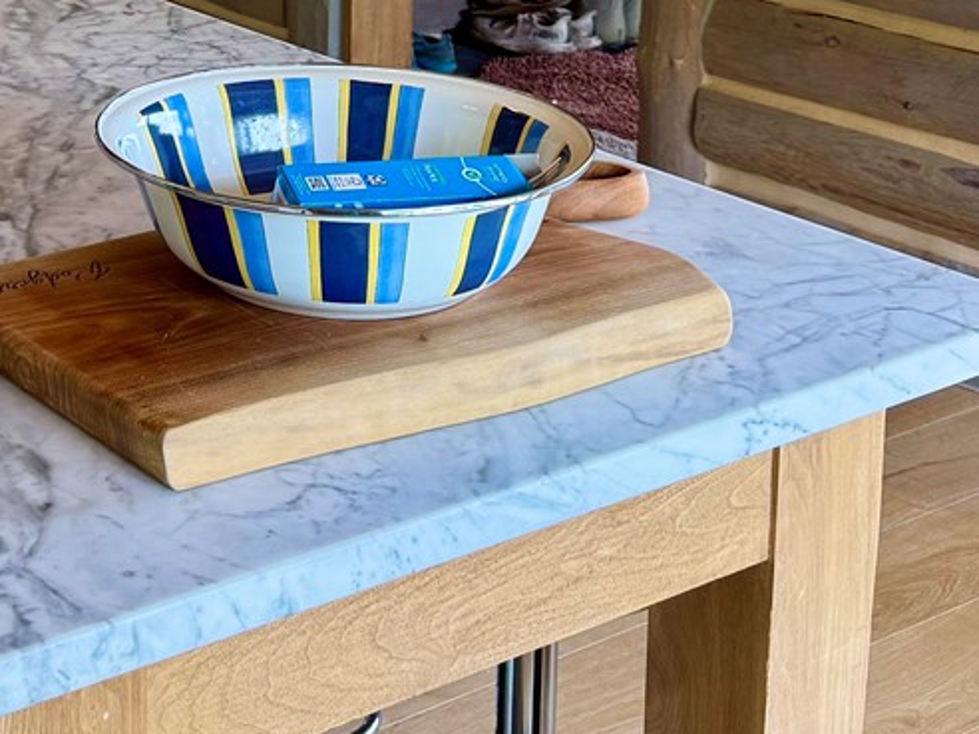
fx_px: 2206
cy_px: -197
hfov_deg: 23.9
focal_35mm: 78
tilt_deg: -8.9
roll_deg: -0.2
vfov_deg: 17.8
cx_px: -4
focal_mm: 6.76
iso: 100
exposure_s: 1/120
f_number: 1.78
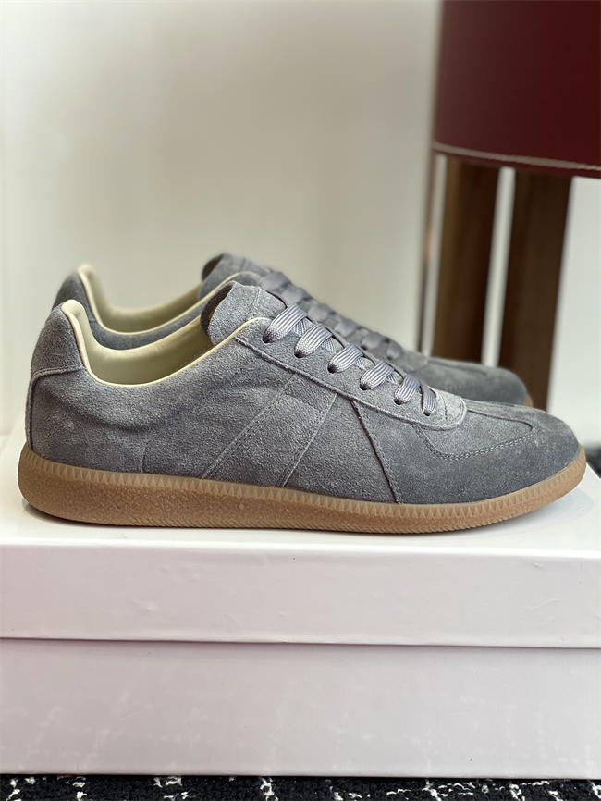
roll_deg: -3.4
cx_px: 300
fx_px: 1203
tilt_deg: -15.0
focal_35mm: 52
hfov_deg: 28.0
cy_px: 400
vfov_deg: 36.8
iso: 40
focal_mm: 6
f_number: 2
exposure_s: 1/122
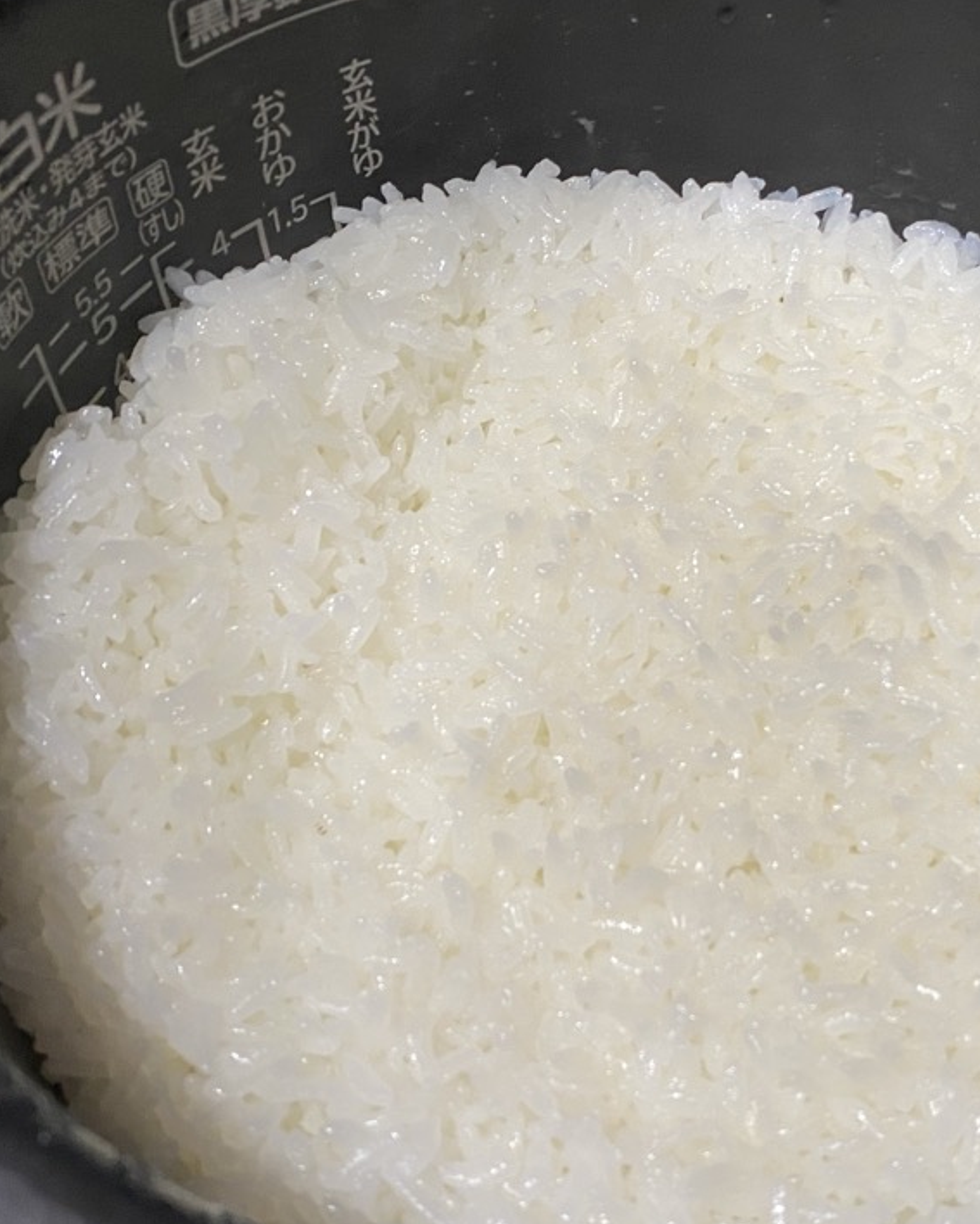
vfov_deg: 42.9
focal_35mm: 43
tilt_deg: -60.2
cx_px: 640
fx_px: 1558
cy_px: 652
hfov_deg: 34.6
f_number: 1.8
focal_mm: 4.25
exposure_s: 1/60
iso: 100
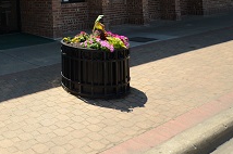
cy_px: -19
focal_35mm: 42
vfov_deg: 28.6
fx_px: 271
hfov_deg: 39.4
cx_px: -13
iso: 100
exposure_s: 1/500
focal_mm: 12
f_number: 4
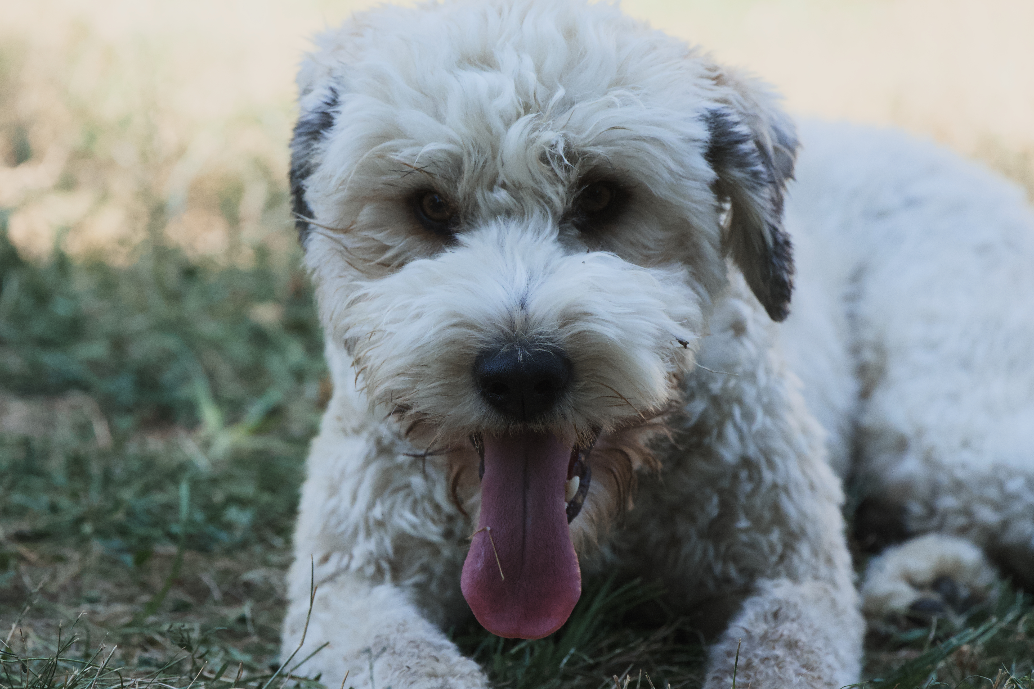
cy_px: 404
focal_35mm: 413
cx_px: 461
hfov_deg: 5.0
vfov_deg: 3.3
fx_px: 11861
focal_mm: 352
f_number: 8
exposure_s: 1/1250
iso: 2500
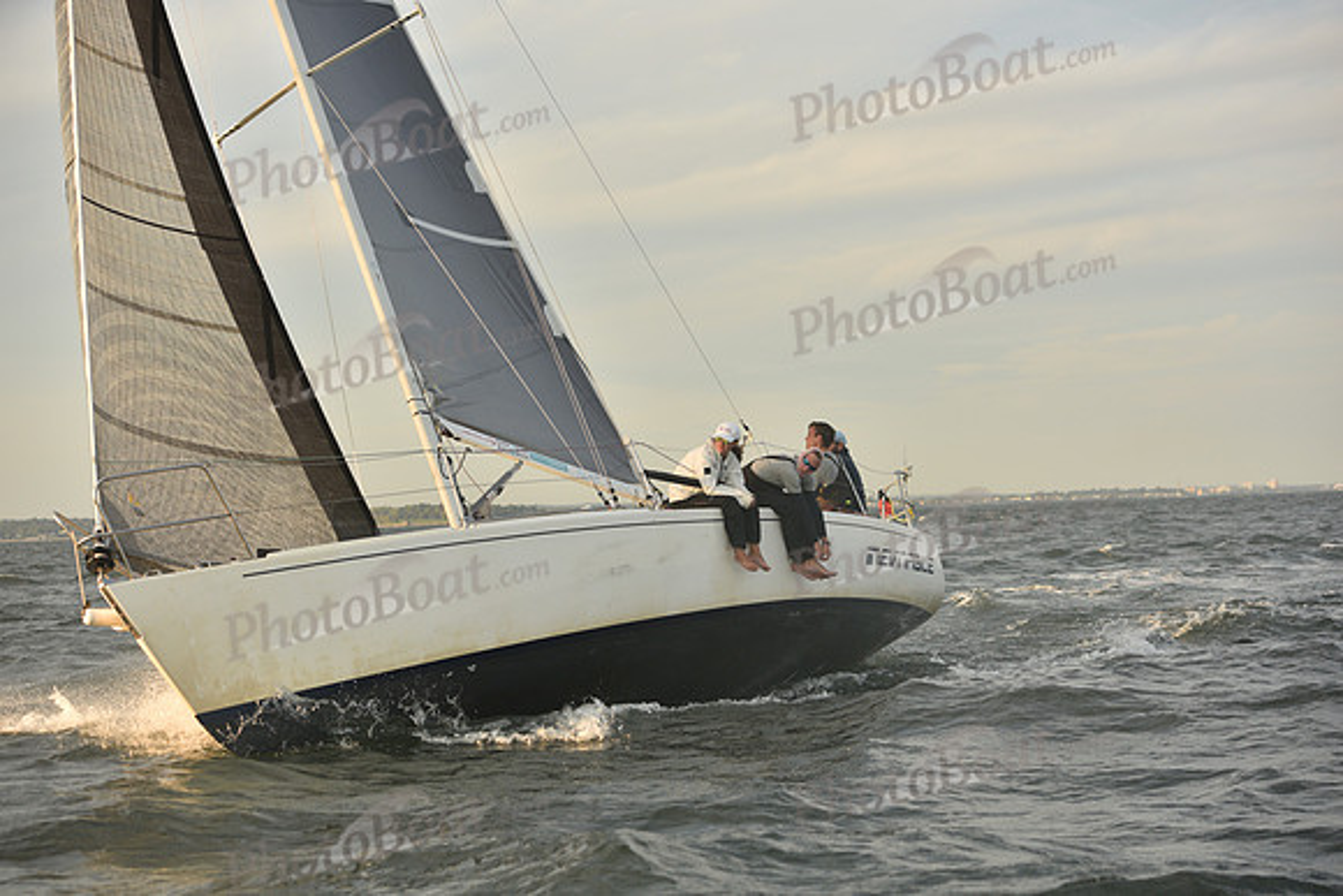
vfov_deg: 19.5
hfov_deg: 28.8
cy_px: 448
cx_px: 672
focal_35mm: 70
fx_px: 2612
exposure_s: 1/640
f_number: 4.5
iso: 250
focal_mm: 70
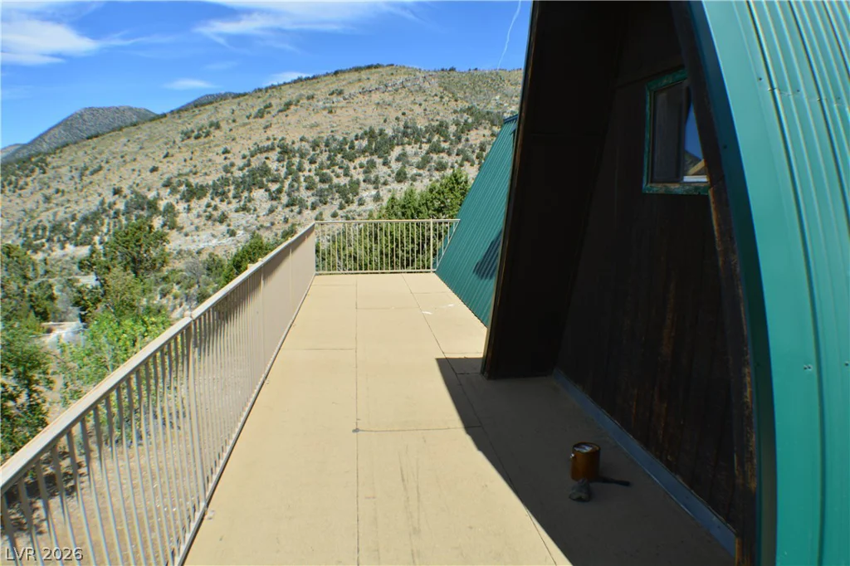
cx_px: 425
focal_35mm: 39
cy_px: 283
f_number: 11
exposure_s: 1/125
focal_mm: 26
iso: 125
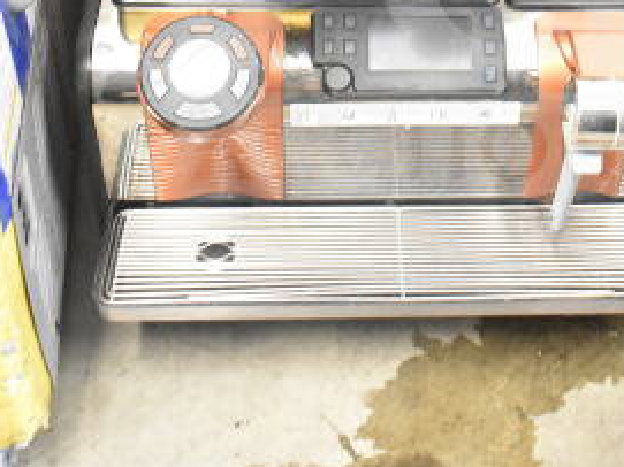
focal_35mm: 65
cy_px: 20
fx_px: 1171
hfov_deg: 29.6
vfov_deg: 21.9
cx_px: 433
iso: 3600
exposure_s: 1/30
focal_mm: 20
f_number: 3.8
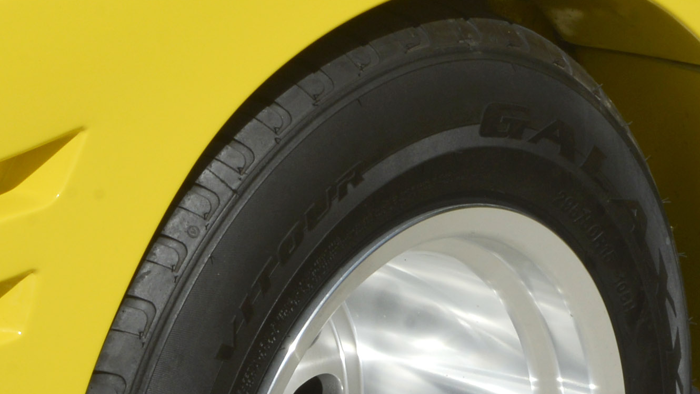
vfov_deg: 3.9
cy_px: 111
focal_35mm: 308
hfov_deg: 7.0
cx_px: 299
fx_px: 5717
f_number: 22
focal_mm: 65
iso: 200
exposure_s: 1/160
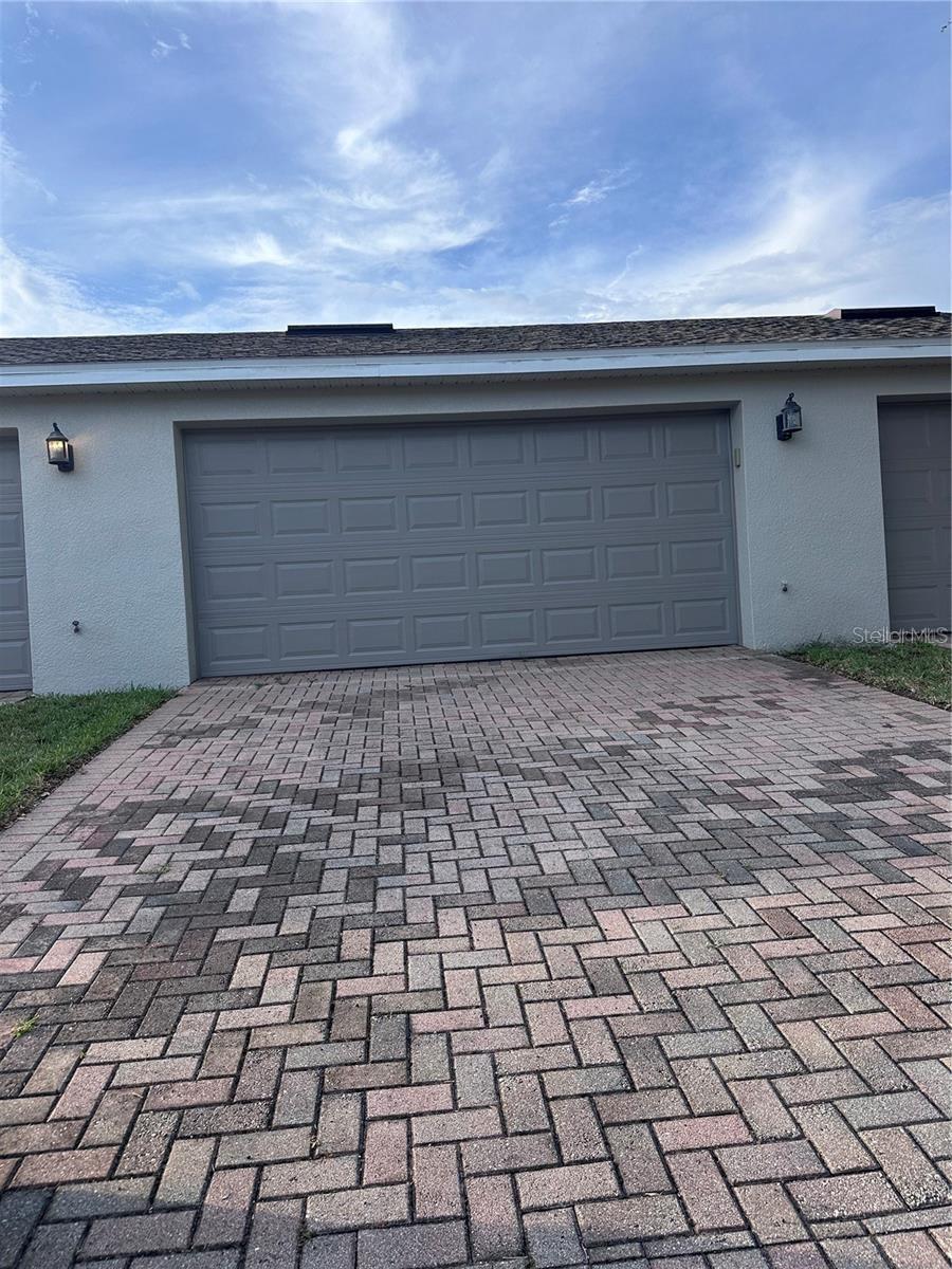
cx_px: 476
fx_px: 880
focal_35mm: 24
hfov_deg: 56.8
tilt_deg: +0.7
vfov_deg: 71.6
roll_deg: +2.0
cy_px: 634
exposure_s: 1/1433
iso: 80
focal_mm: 6.86
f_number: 1.78
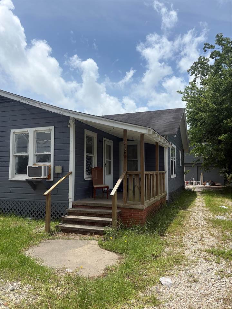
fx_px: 232
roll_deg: -0.4
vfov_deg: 67.3
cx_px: 116
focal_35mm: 26
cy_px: 154
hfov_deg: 53.1
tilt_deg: +4.3
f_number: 1.6
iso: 50
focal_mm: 5.96
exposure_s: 1/4065
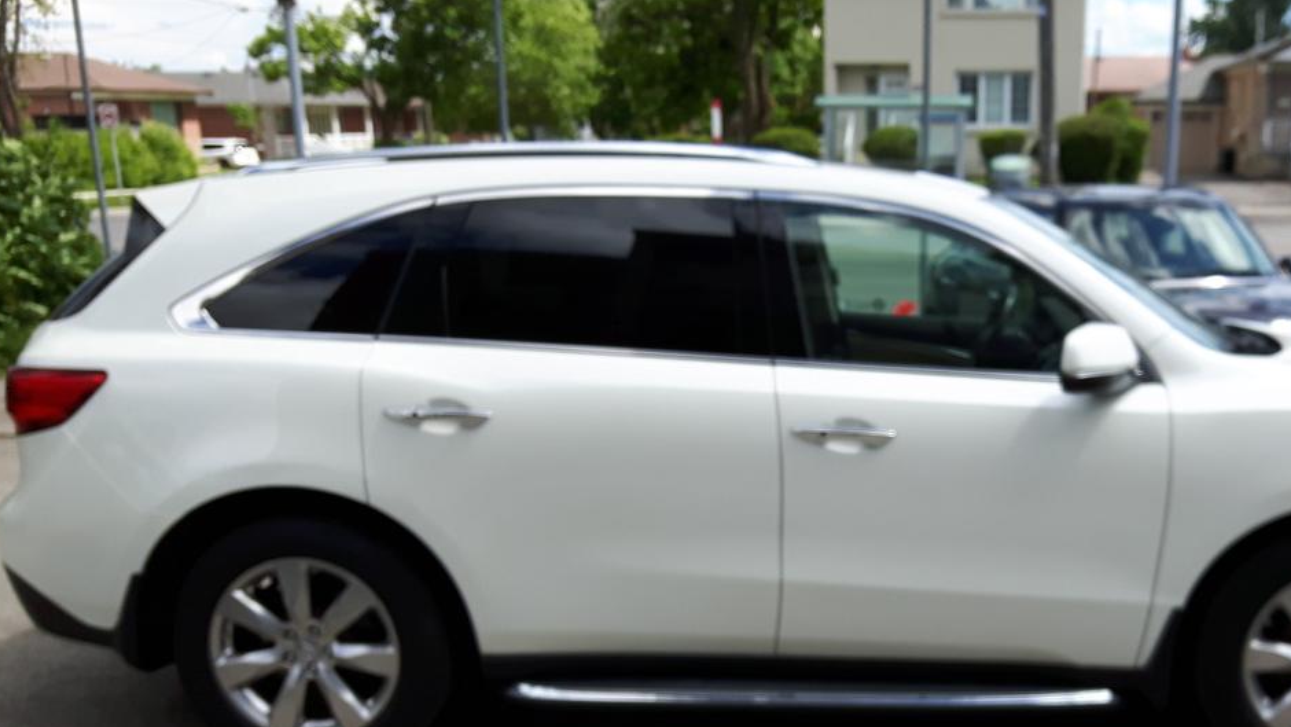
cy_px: 547
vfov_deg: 25.7
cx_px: 864
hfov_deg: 43.9
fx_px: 1575
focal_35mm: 46
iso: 40
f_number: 1.9
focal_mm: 3.7
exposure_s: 1/819
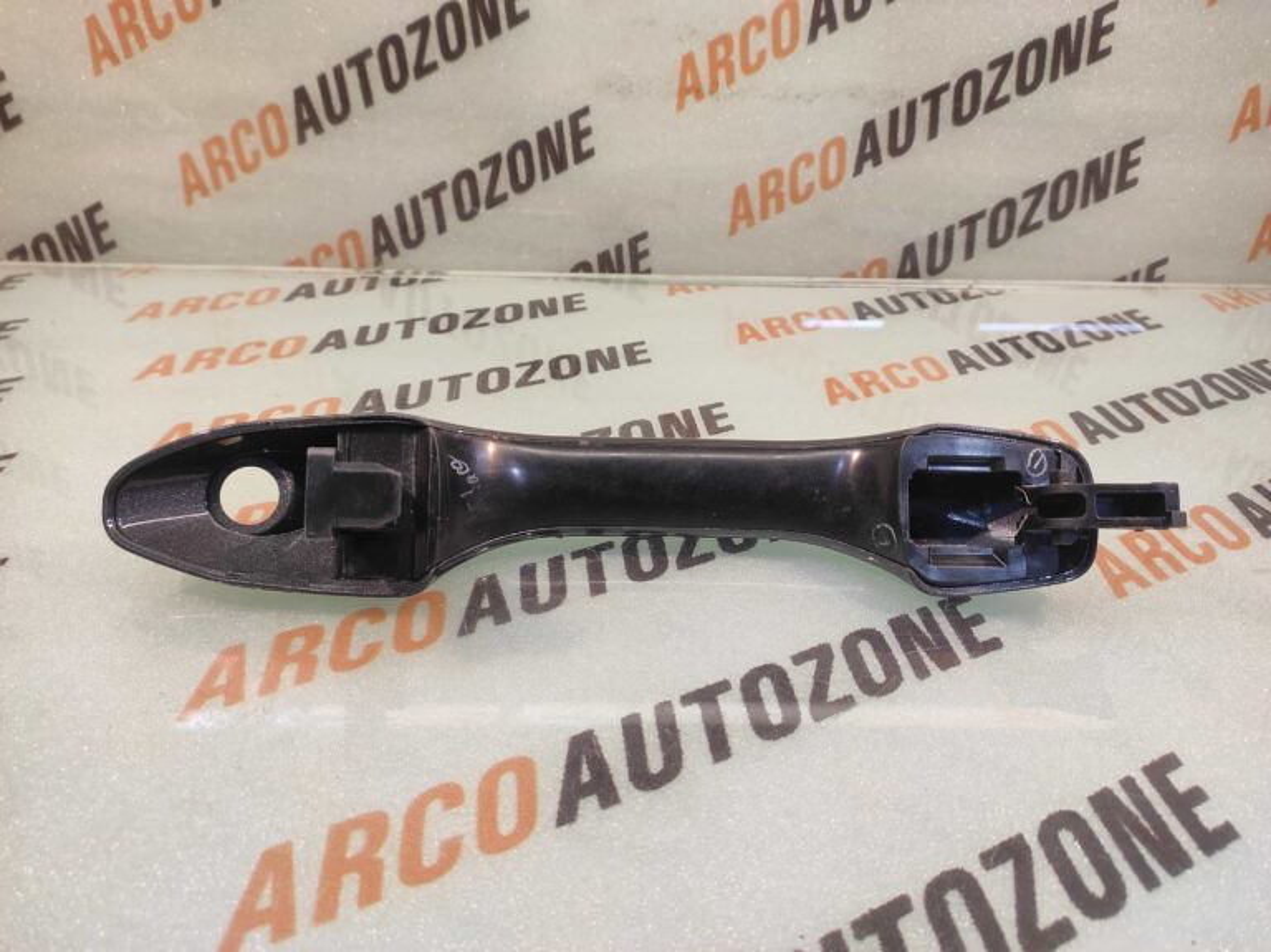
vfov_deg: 74.7
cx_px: 636
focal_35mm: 17
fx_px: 624
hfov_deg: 91.1
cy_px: 476
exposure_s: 1/33
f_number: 1.79
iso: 223
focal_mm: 4.74
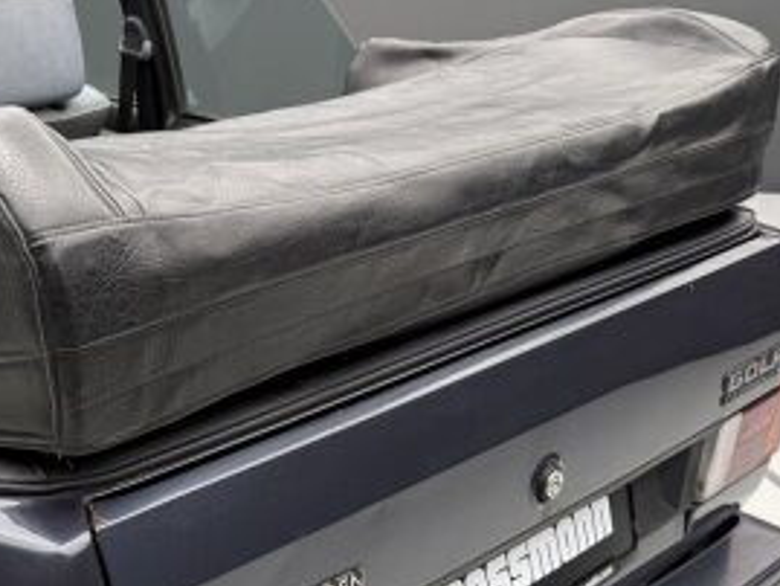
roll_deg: -1.2
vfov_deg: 25.1
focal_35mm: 57
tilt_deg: -26.7
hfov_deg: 33.0
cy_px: 502
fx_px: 1285
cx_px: 186
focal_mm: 6.76
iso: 125
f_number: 1.78
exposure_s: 1/49
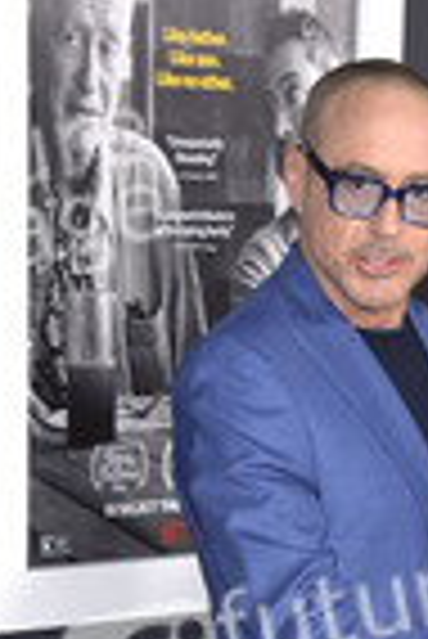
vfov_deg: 10.2
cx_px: 426
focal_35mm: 197
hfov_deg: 7.0
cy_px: 891
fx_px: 3504
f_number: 6.3
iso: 1250
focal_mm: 70
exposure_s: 1/200
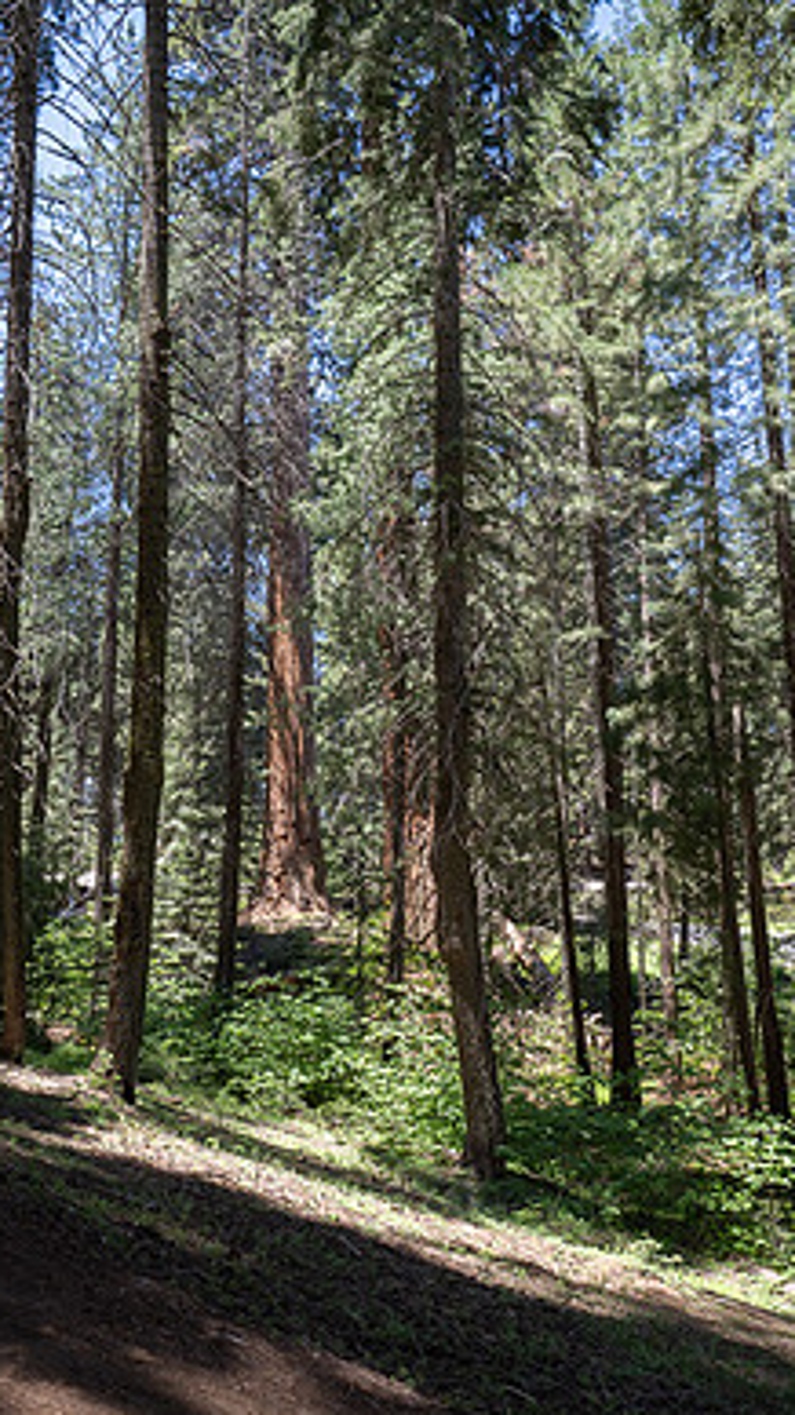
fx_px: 1275
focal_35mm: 34
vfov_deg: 58.0
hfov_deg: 34.6
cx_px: 412
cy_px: 678
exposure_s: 1/80
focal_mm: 28
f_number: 10
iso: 400
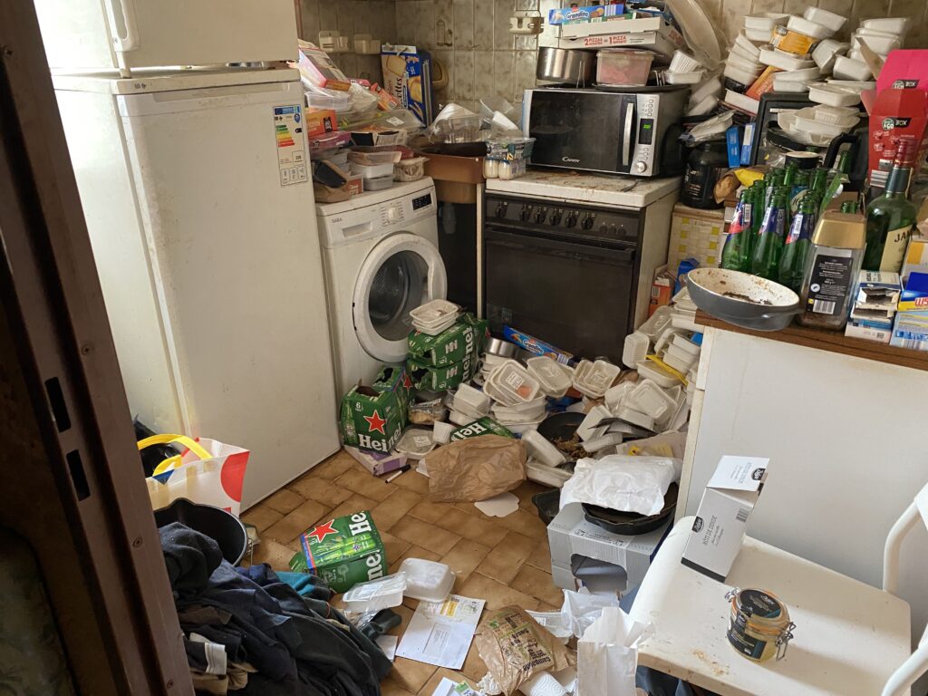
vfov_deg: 53.1
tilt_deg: -24.3
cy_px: 348
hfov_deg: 67.3
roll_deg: +1.4
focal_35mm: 26
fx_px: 697
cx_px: 464
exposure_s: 1/50
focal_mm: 4.25
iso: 320
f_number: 1.8
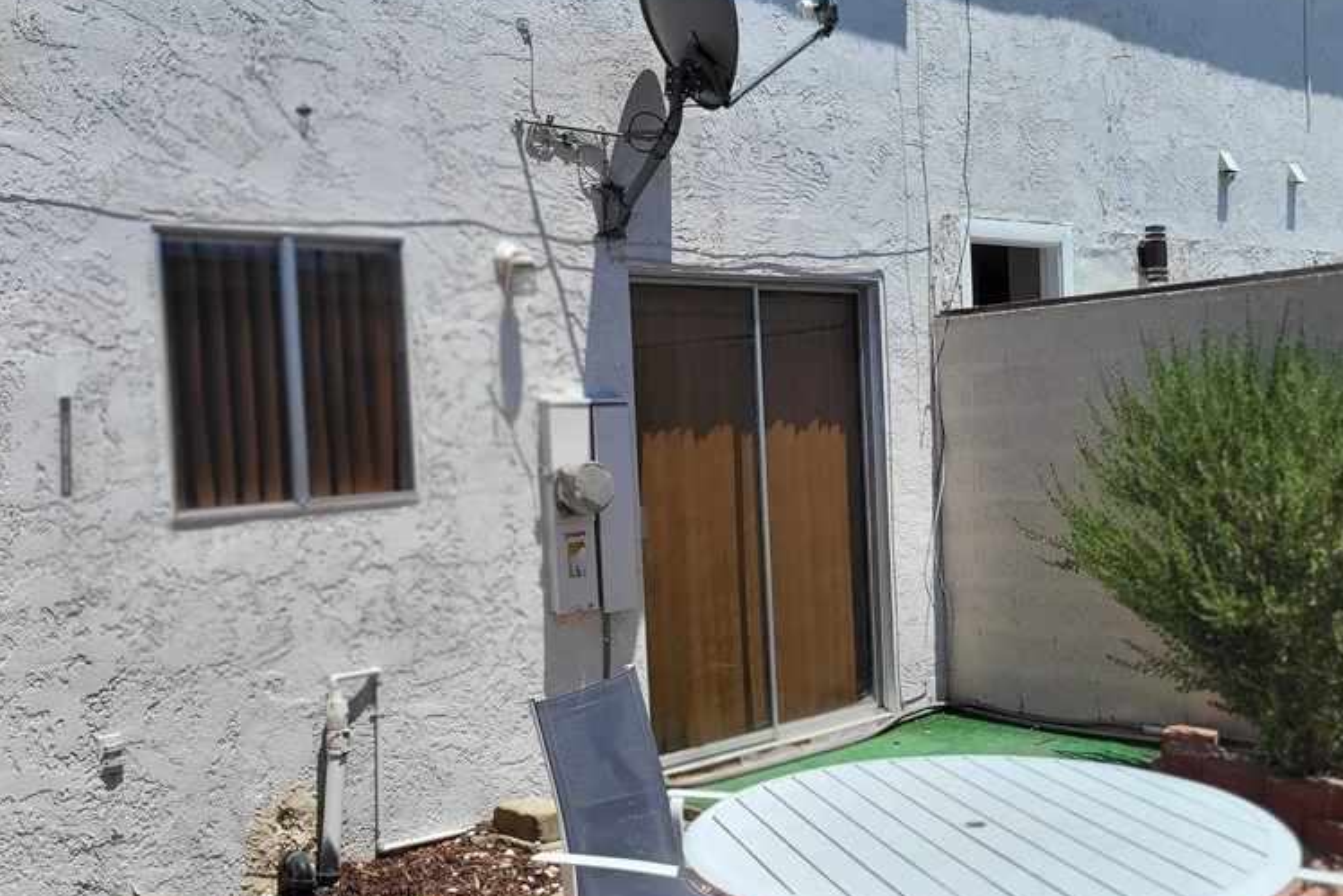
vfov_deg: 36.0
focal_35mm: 37
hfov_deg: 51.9
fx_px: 1380
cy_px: 463
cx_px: 700
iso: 40
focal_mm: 5.4
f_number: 1.8
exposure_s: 1/3569
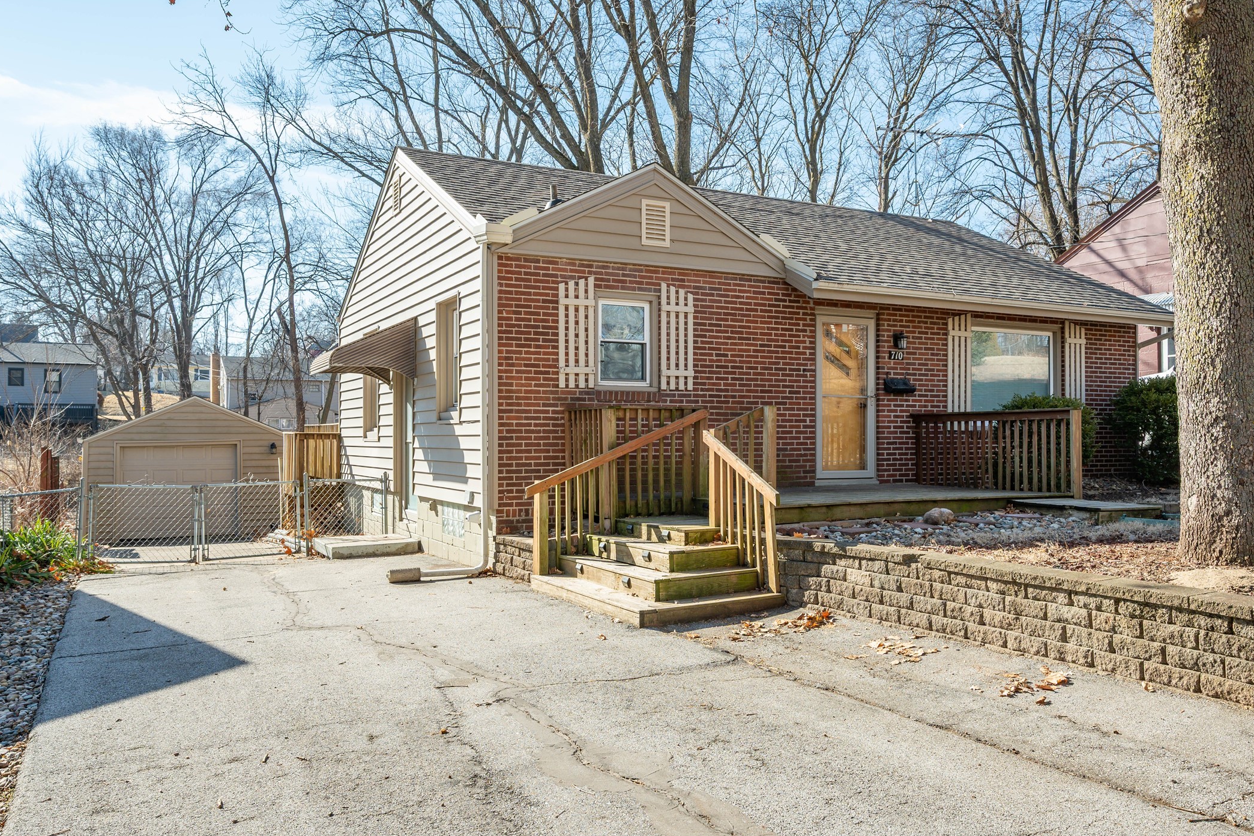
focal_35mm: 27
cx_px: 628
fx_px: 924
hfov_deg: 68.3
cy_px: 412
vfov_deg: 48.7
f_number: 9
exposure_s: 1/250
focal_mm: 25.5
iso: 250
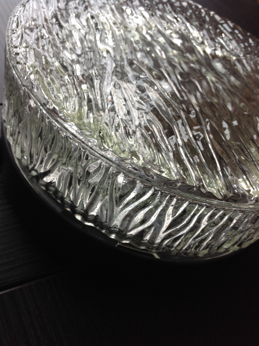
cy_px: 173
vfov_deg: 52.7
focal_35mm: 35
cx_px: 130
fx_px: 350
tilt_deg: -45.0
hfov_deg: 40.6
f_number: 2.4
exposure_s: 1/15
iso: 80
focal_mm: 4.28
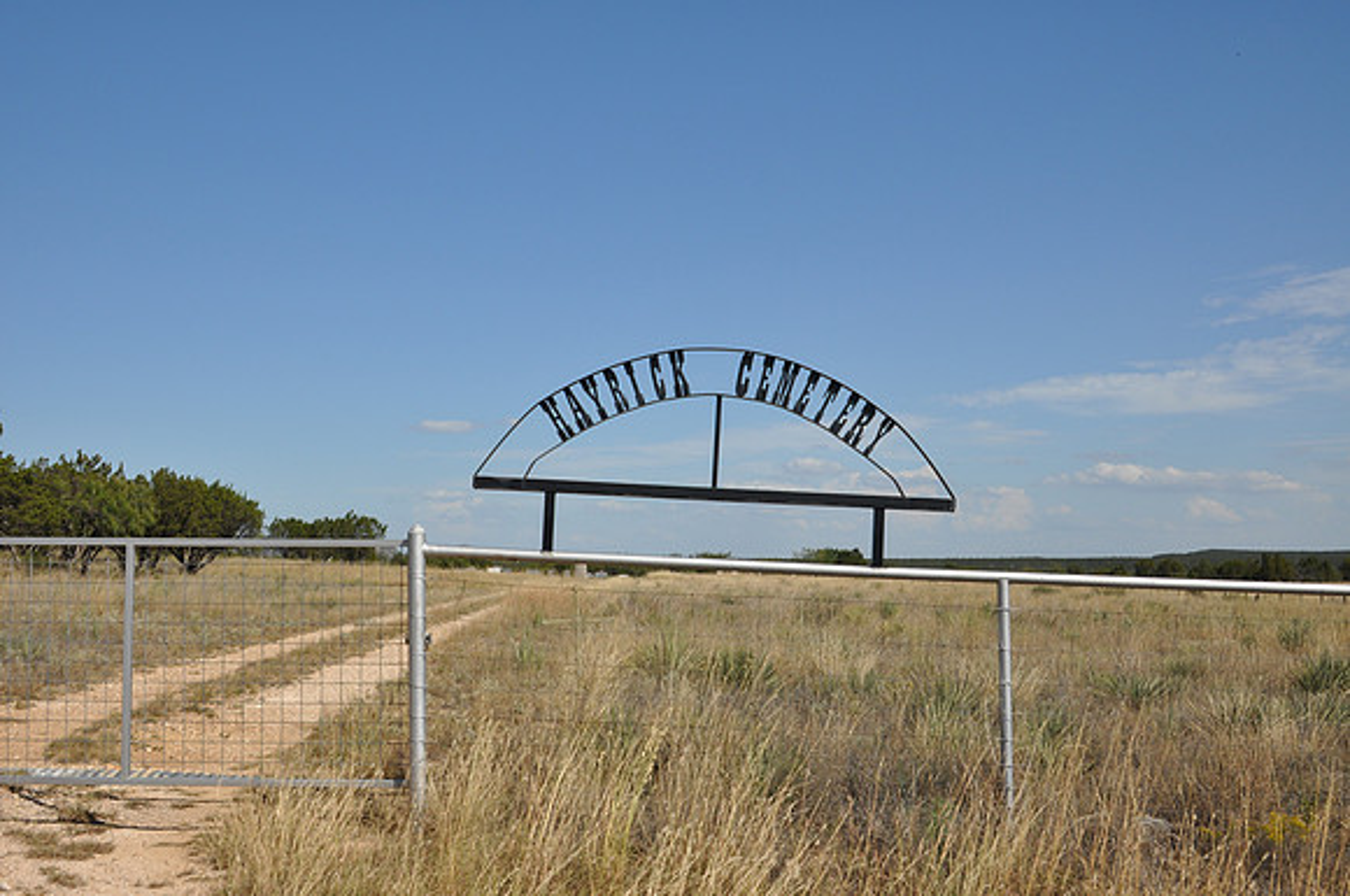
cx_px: 675
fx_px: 1517
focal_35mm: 40
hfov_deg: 48.0
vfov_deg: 32.9
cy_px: 448
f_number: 7.1
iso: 200
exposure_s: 1/200
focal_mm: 27
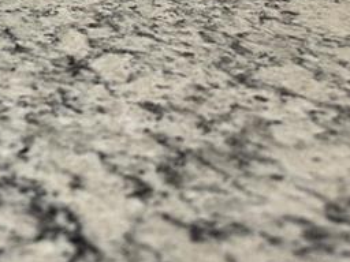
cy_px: -171
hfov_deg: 17.9
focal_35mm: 96
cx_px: -197
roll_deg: -0.4
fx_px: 971
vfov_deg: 14.1
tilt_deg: -7.6
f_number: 1.78
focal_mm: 6.86
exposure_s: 1/120
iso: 200
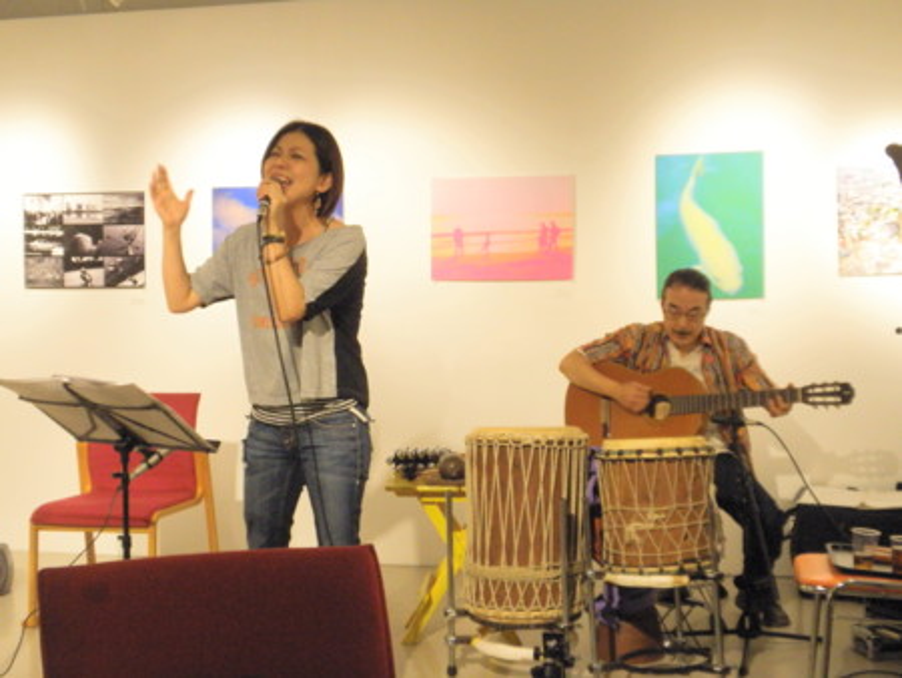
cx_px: 451
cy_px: 339
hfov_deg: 36.8
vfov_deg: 28.1
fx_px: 1356
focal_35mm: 52
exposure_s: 1/30
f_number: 4.3
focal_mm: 9.1
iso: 200
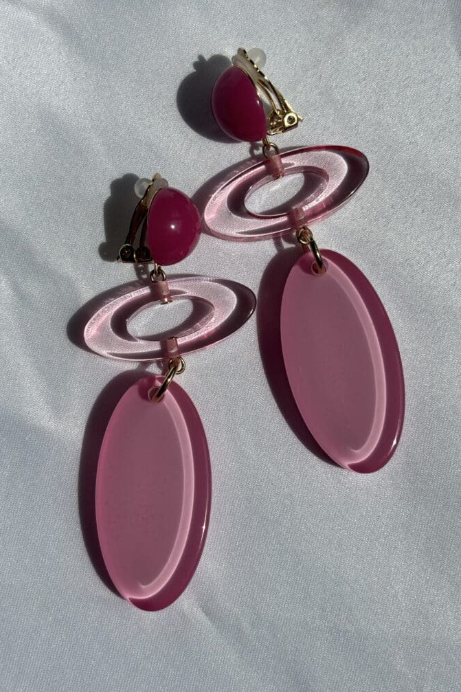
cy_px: 350
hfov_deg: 24.6
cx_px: 234
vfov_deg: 36.3
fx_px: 1057
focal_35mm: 55
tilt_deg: -83.8
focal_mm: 5.96
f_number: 1.6
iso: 40
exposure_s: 1/7692
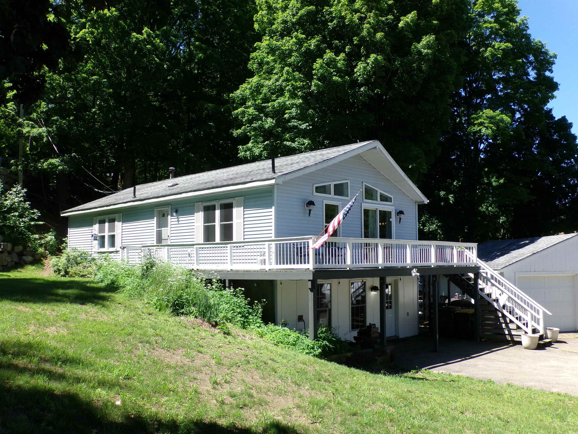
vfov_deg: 42.9
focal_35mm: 33
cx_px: 289
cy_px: 217
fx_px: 551
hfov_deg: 55.4
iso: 100
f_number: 7.99
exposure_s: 1/120
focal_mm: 5.9
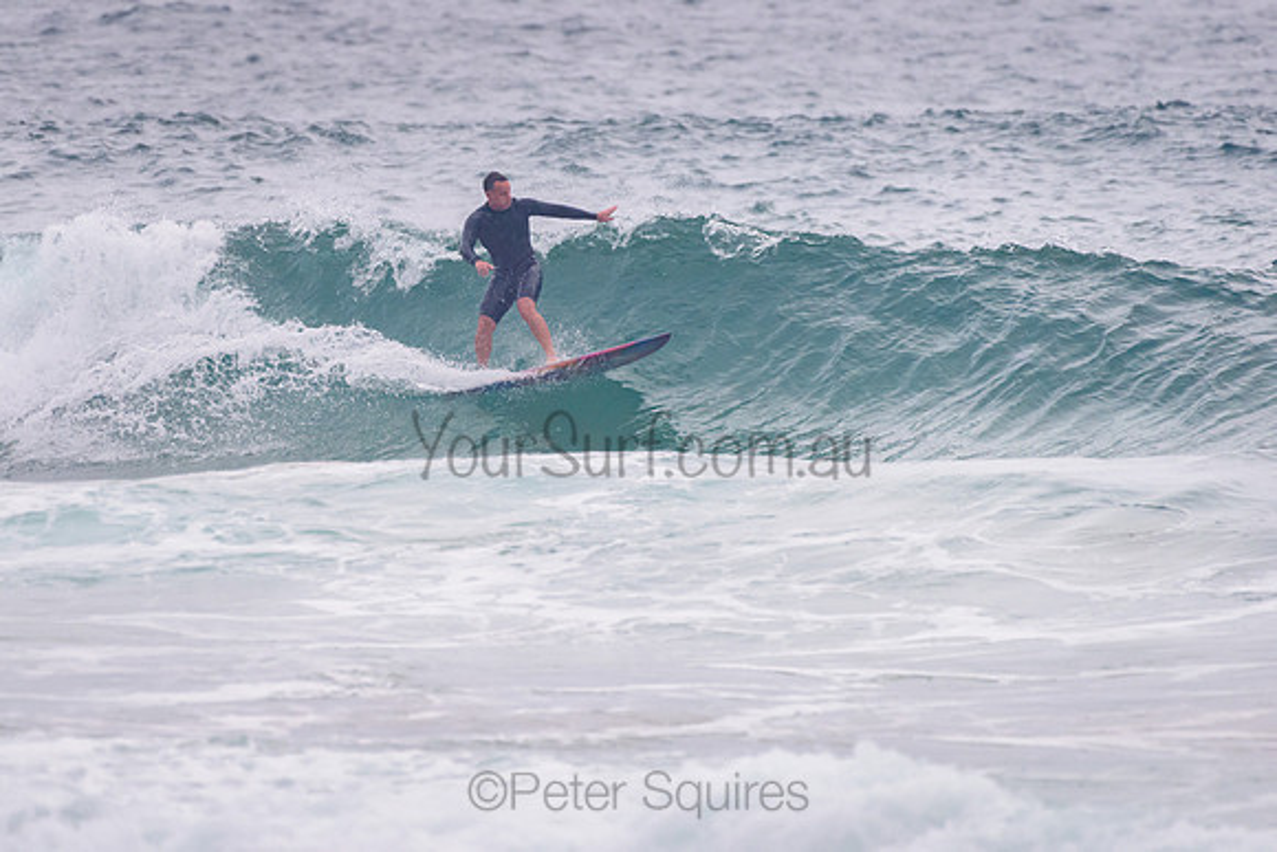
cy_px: 342
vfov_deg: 2.2
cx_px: 494
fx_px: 21746
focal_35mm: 613
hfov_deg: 3.4
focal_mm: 500
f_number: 5.6
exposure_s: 1/2000
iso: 900
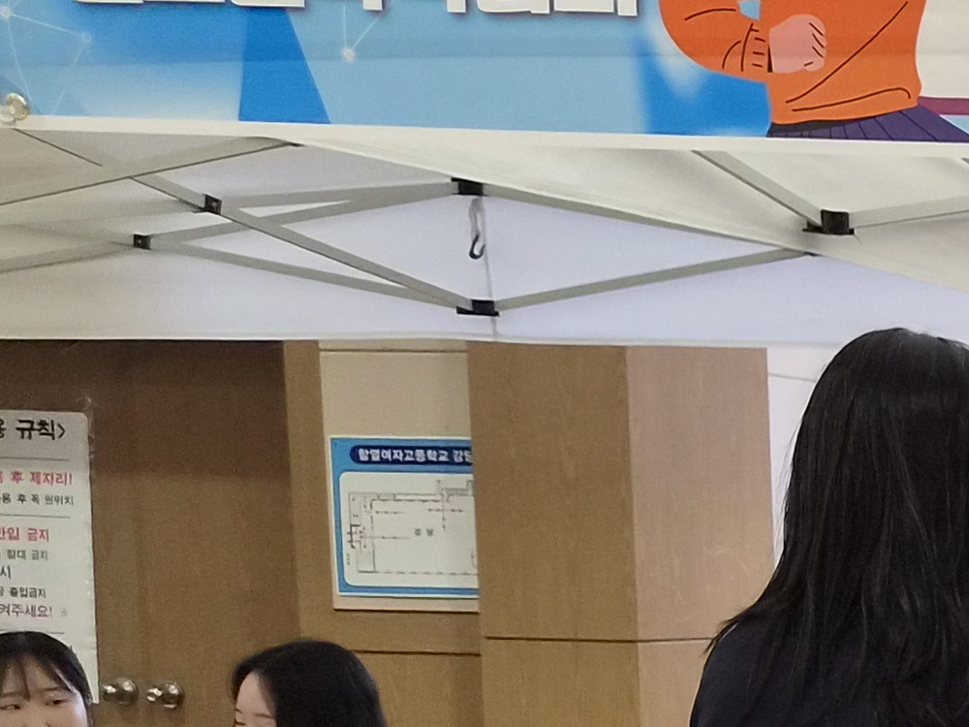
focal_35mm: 92
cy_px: 847
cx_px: 1861
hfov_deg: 16.7
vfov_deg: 15.5
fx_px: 2575
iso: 64
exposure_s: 1/120
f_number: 1.8
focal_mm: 5.4
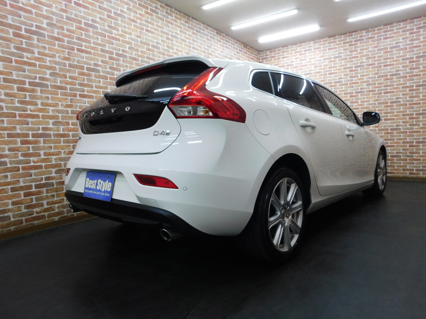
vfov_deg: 56.8
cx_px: 221
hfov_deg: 71.6
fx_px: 295
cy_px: 155
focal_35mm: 24
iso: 160
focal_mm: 4
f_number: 3
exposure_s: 1/30
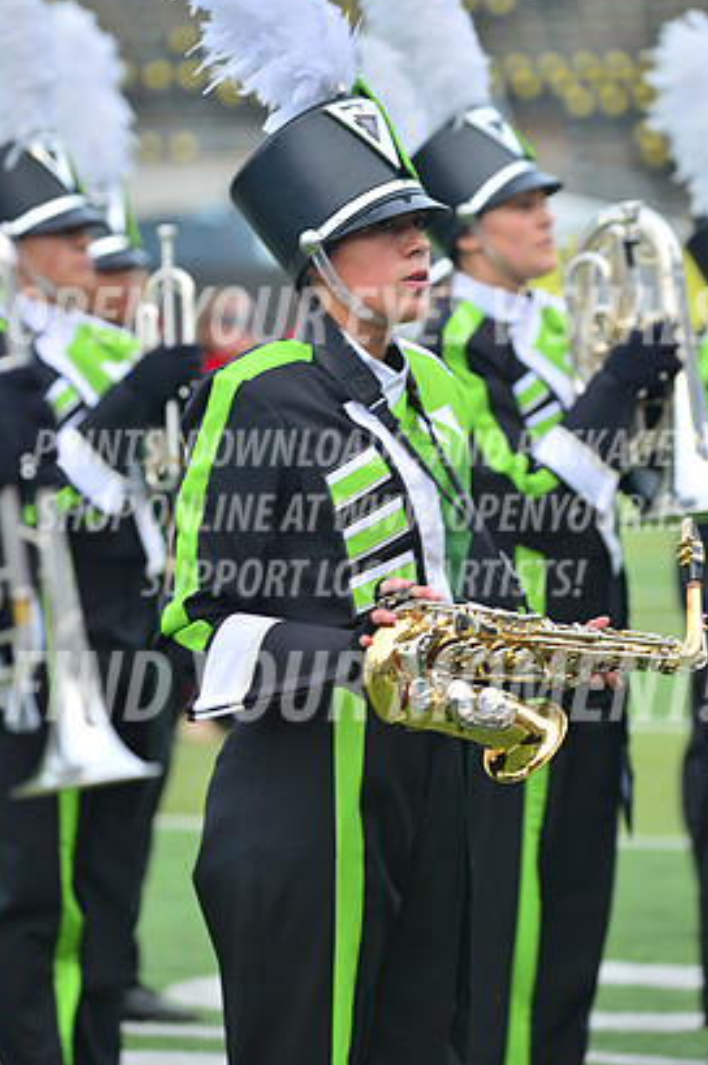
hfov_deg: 5.7
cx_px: 363
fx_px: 7151
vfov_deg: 8.5
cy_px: 508
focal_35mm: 242
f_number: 5.6
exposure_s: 1/400
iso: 200
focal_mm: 220
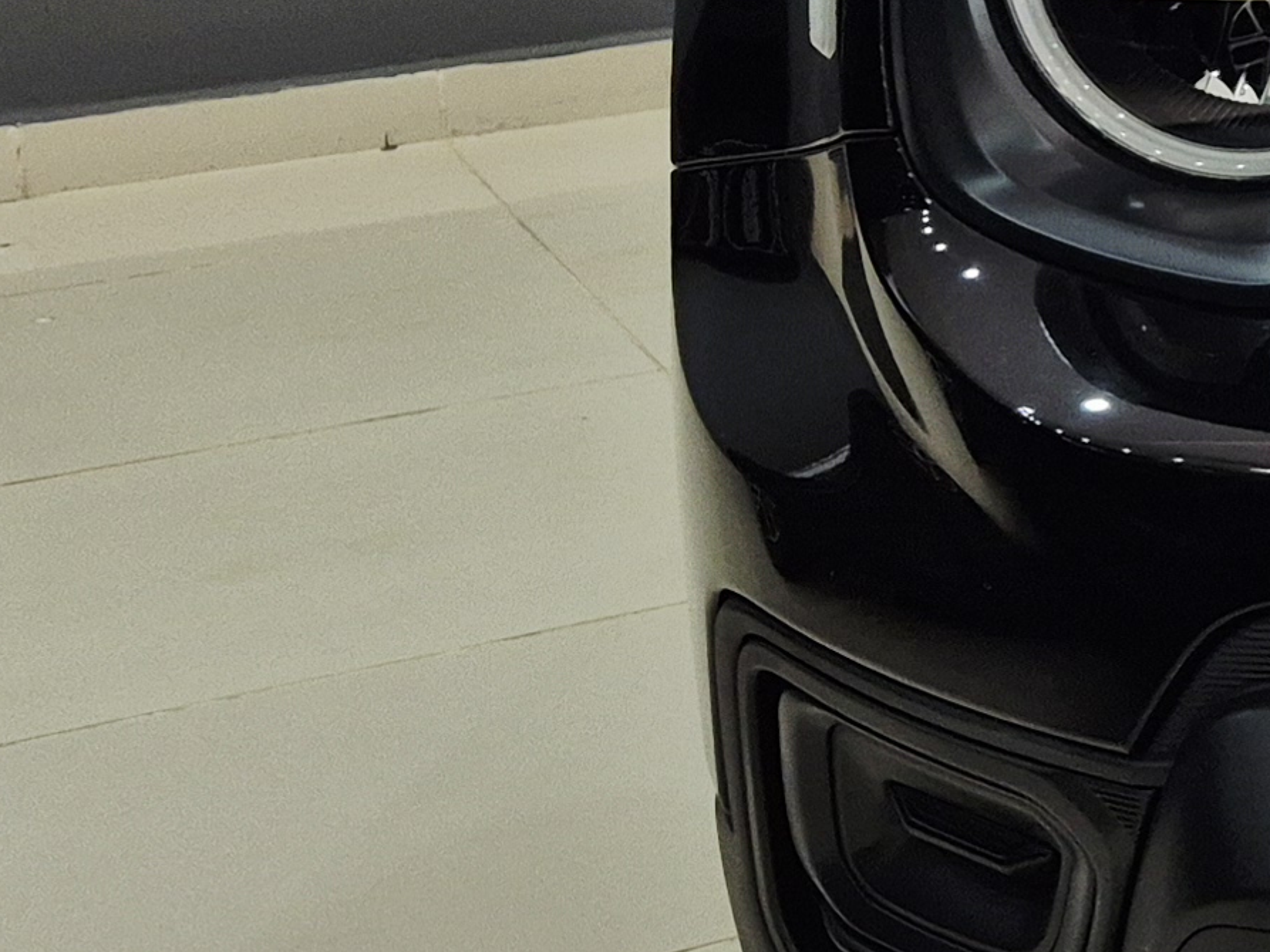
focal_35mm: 103
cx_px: 2486
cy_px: -61
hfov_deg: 15.5
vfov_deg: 14.1
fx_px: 3779
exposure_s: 1/120
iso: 50
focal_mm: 5.4
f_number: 1.8
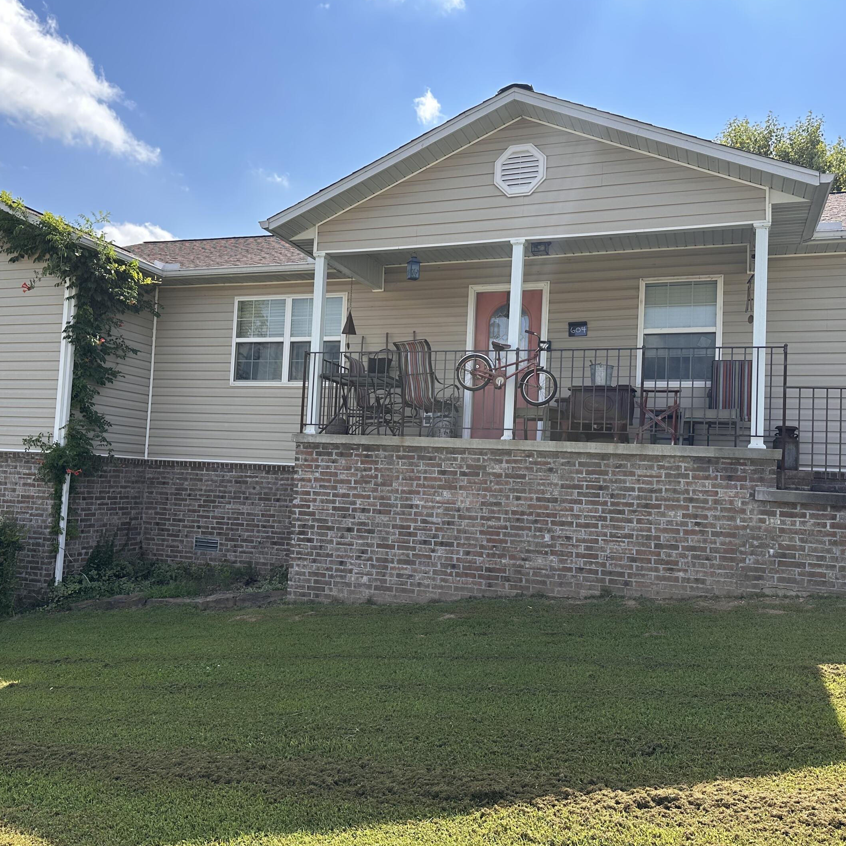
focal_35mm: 30
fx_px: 830
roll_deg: -3.1
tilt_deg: +3.9
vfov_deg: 54.0
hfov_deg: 54.0
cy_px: 431
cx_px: 398
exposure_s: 1/2732
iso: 80
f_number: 1.78
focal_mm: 6.86
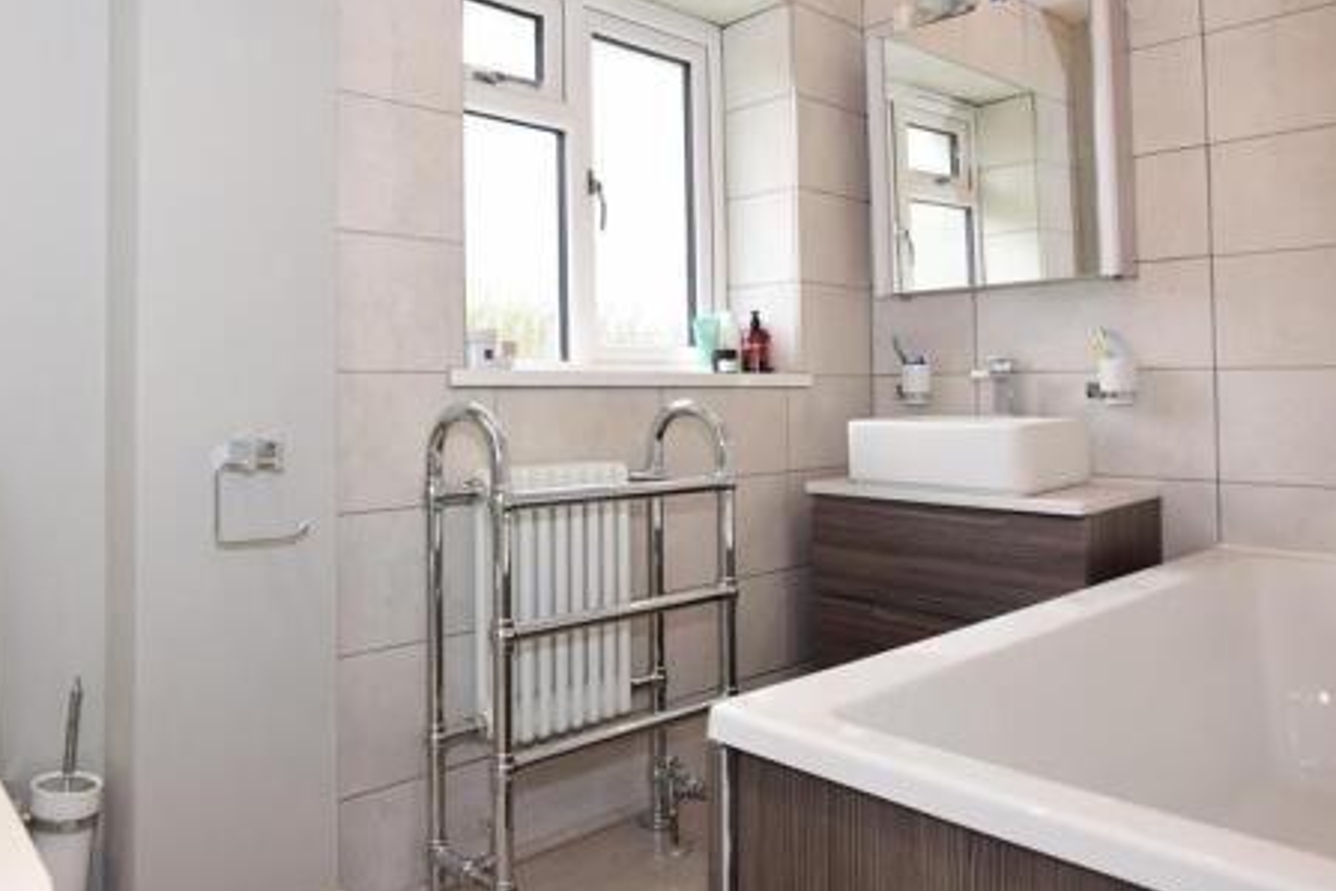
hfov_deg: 74.8
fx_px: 816
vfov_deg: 56.8
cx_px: 392
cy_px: 357
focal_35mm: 22
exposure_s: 1/50
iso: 400
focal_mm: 10
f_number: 5.6
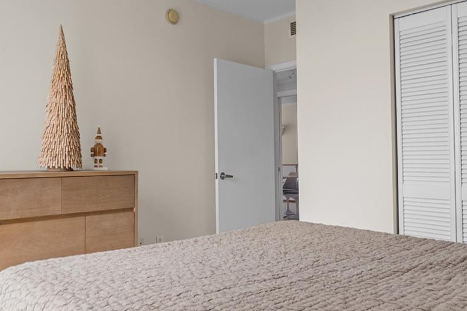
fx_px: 428
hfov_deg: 57.2
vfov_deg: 40.0
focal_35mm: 33
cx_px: 218
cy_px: 153
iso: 250
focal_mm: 16
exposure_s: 1/10
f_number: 13
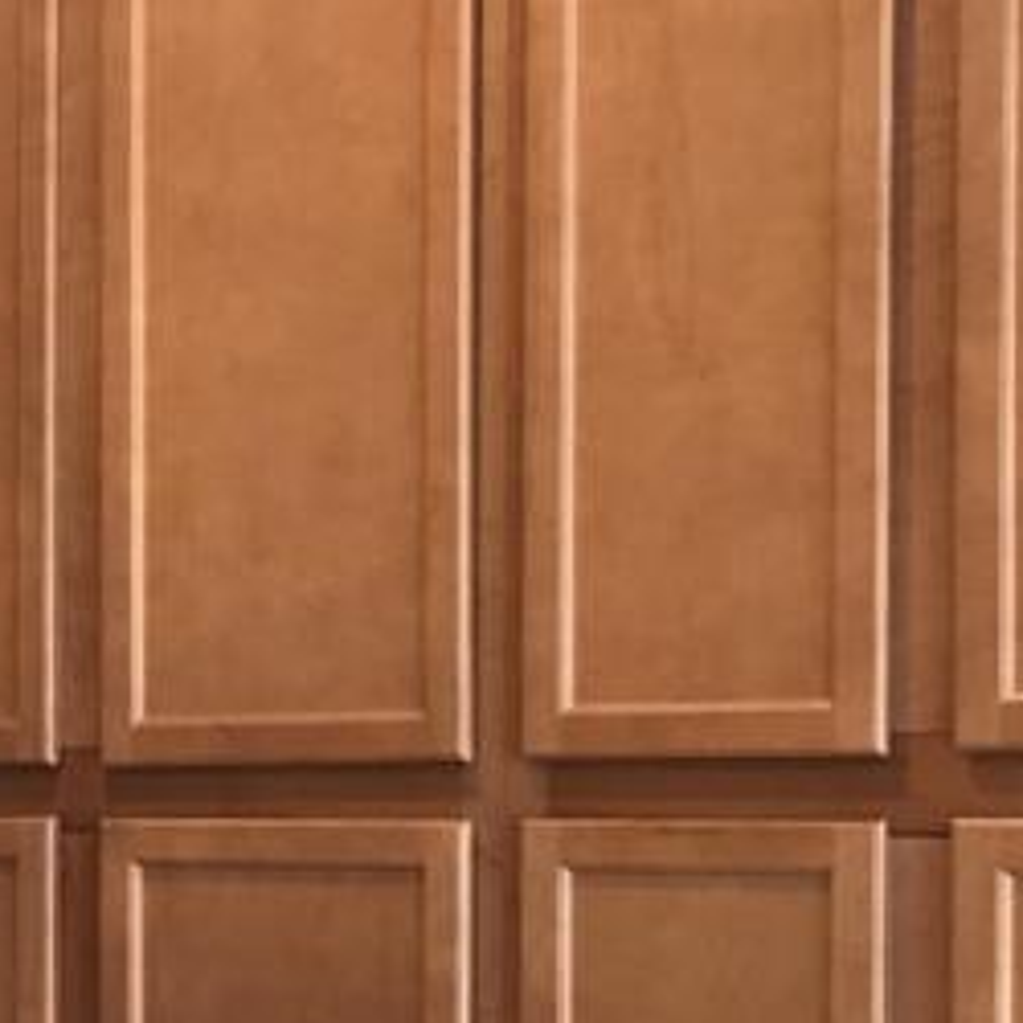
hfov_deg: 15.2
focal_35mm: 105
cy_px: 872
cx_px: -577
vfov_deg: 16.4
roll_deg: +0.1
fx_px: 3511
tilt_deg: -0.8
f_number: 2.2
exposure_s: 1/30
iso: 100
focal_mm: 4.15
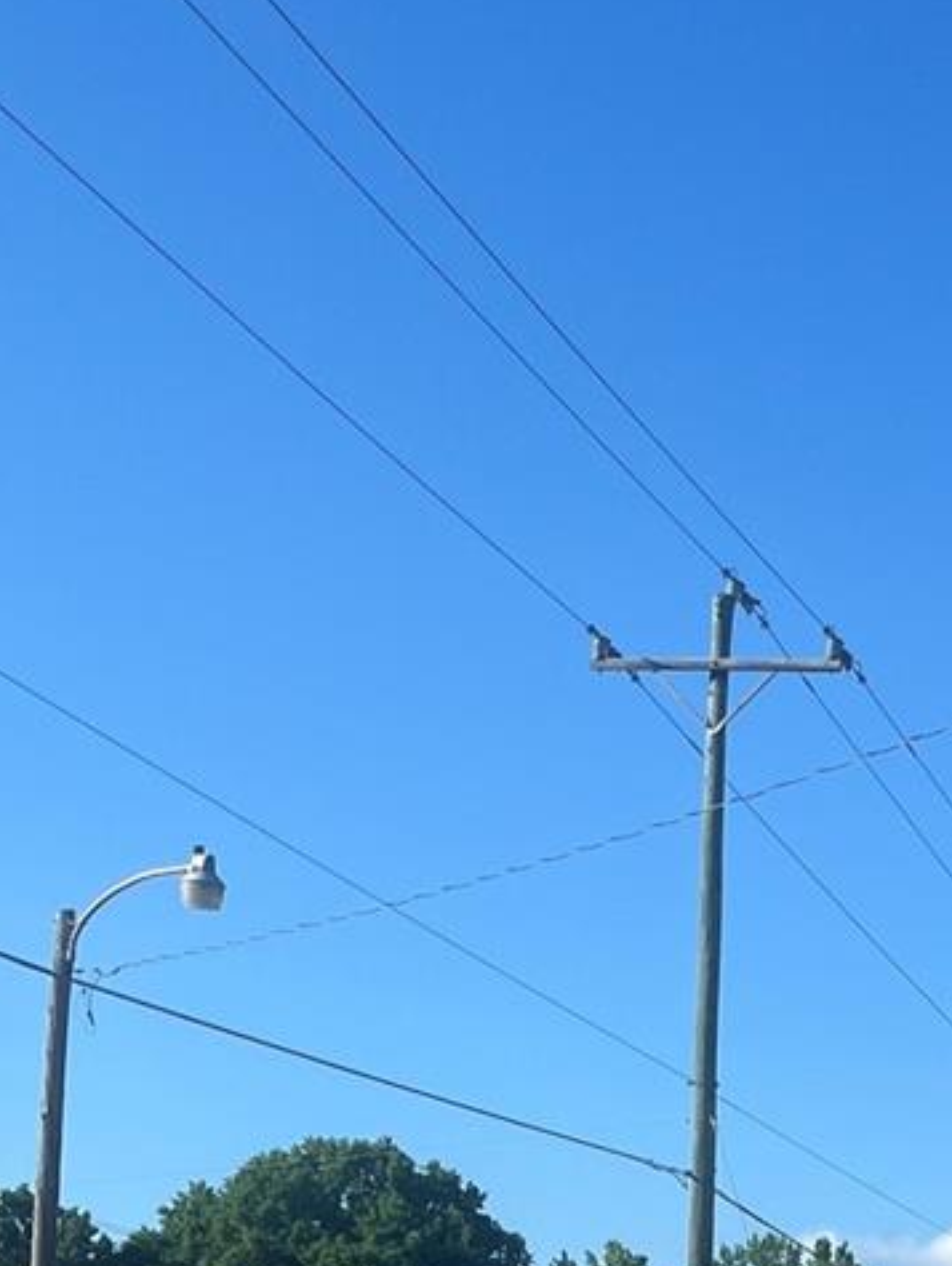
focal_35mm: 84
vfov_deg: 21.6
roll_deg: -0.5
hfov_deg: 16.4
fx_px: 3076
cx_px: 1315
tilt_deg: +2.3
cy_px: 1517
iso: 50
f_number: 1.6
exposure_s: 1/2967
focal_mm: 5.1
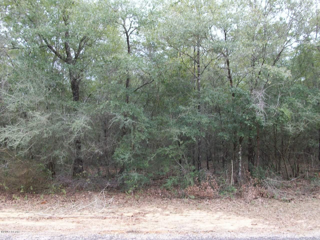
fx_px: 314
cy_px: 120
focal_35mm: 34
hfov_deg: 54.0
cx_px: 160
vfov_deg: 41.8
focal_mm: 5.7
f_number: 2.8
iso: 64
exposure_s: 1/76.2
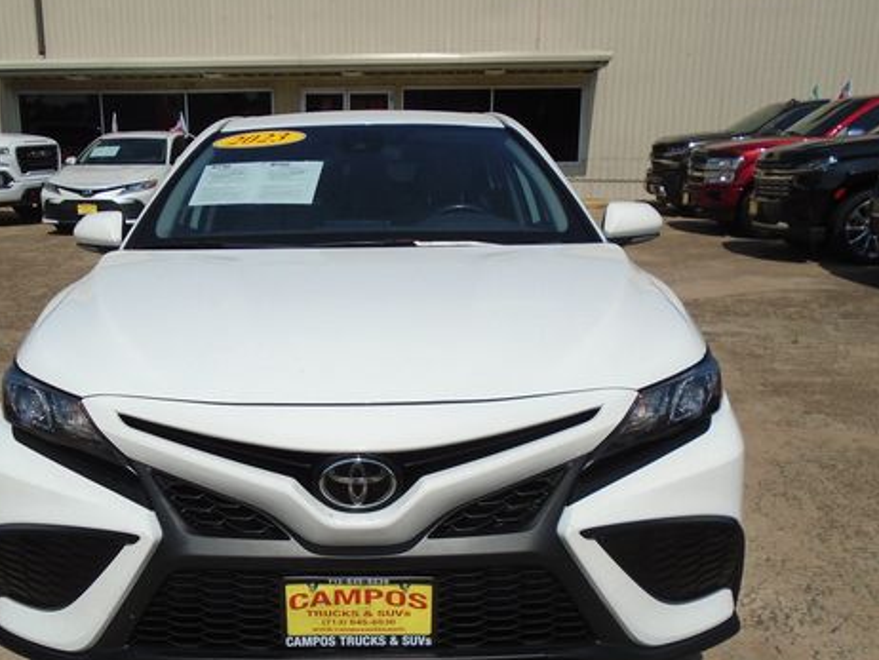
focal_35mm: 36
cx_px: 365
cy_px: 434
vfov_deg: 39.3
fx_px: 915
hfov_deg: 51.1
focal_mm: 4.6
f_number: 8
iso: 100
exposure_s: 1/500
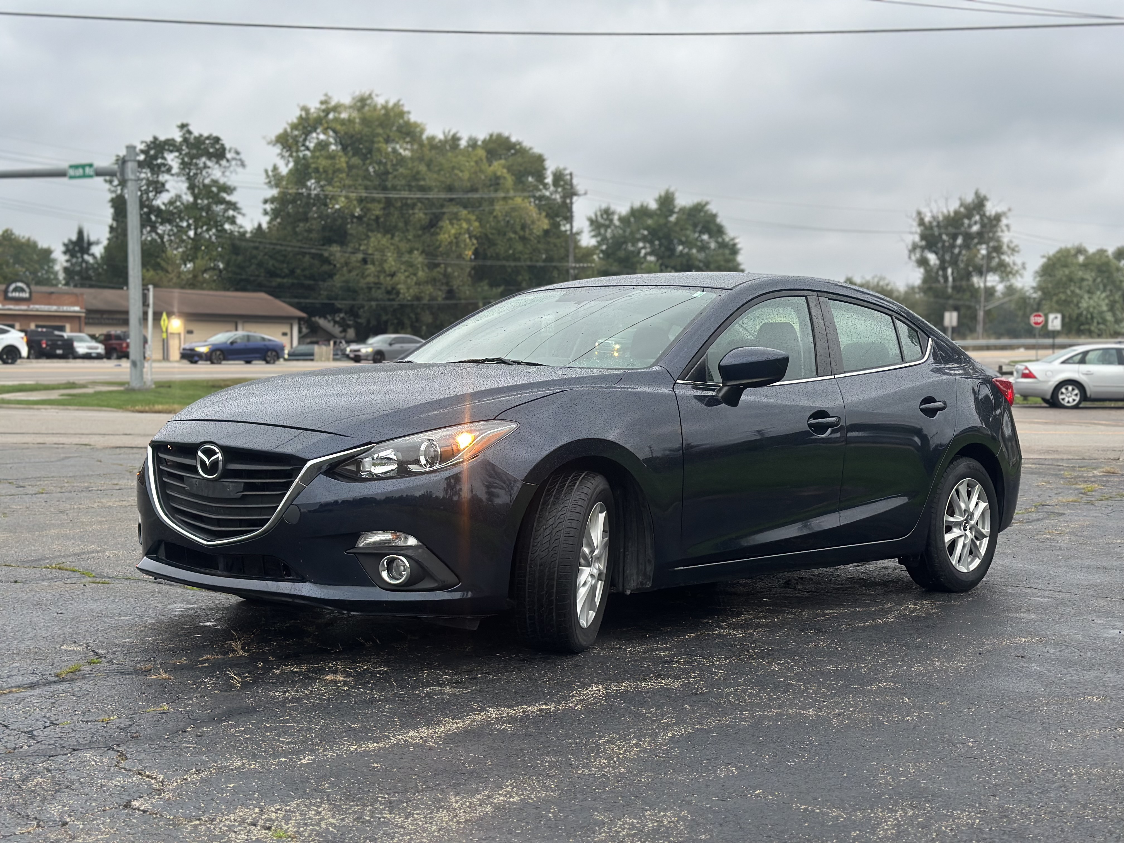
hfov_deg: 39.7
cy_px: 422
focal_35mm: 48
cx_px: 562
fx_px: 1559
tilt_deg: -2.9
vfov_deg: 30.3
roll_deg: -0.6
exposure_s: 1/60
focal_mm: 6.86
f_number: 1.78
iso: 160
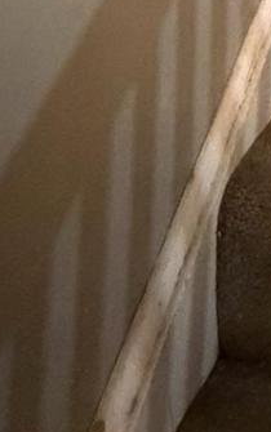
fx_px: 802
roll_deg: -0.3
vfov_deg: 20.4
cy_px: -365
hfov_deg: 14.8
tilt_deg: +8.5
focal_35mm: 68
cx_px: 578
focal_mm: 2.22
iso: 1250
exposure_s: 1/40
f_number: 2.2
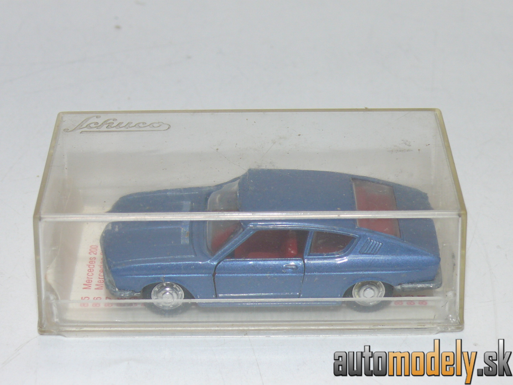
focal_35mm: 87
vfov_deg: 17.0
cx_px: 256
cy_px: 192
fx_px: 1289
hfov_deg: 22.5
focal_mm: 12.4
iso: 100
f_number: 4
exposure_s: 1/30
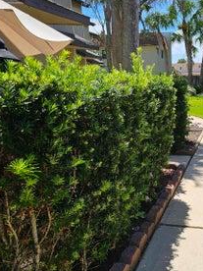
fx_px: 313
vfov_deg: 46.4
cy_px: 170
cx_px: 166
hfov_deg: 34.7
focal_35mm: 40
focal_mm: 6.3
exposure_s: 1/758
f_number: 1.7
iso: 10
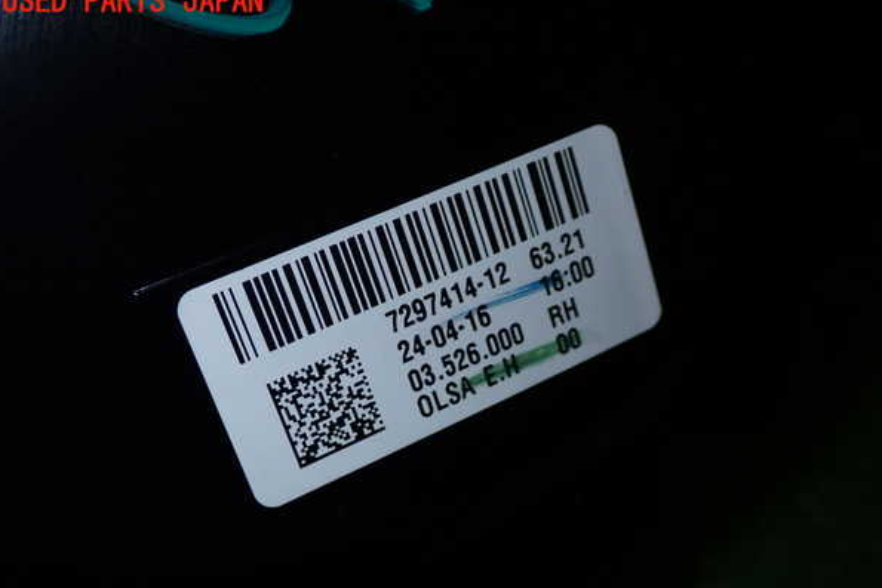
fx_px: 1054
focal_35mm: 43
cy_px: 317
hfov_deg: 45.4
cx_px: 439
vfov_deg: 31.2
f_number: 8
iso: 200
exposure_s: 1/40
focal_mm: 7.31
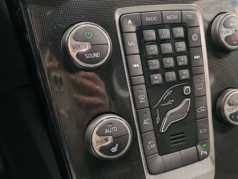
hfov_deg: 39.8
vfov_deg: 30.8
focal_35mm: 47
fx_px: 323
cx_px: 164
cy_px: 103
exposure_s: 1/33
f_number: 1.9
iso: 3200
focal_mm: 6.12
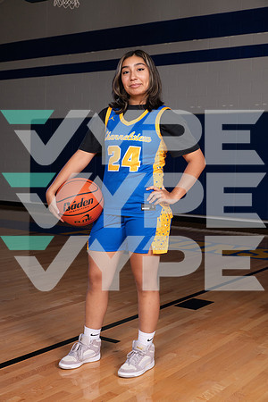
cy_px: 201
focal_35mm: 50
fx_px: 558
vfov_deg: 39.6
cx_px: 134
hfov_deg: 27.0
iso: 500
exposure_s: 1/320
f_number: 7.1
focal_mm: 50
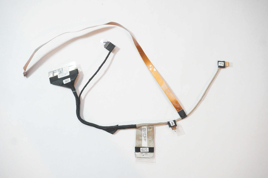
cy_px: 89
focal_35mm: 33
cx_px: 134
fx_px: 245
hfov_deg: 57.3
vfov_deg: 39.9
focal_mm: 22
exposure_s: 1/200
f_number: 5.6
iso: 8000
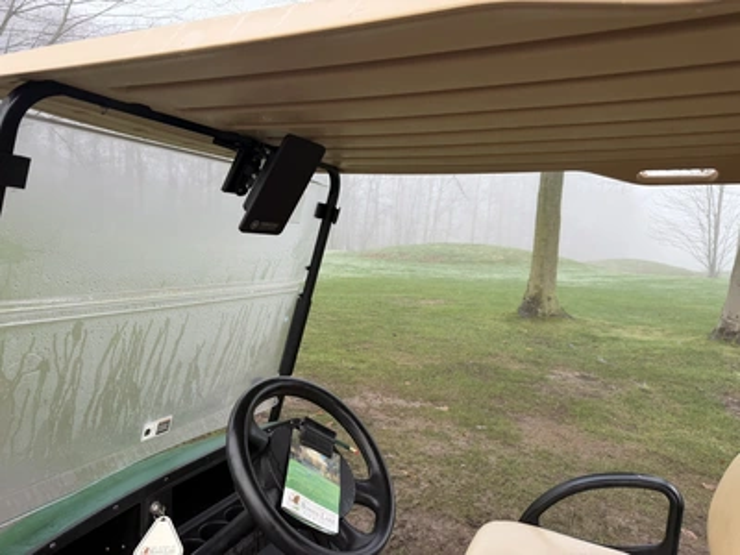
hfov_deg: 71.6
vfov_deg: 56.8
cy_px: 278
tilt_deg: +3.0
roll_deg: -3.6
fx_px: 513
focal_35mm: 24
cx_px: 370
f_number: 1.78
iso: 64
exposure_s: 1/149
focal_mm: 6.76
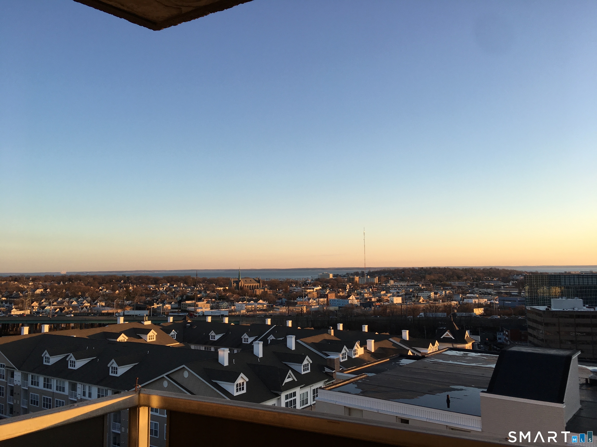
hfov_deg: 61.7
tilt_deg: +6.0
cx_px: 298
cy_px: 224
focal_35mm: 29
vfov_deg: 48.2
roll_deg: -0.5
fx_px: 500
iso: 25
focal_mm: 4.15
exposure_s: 1/458
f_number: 2.2
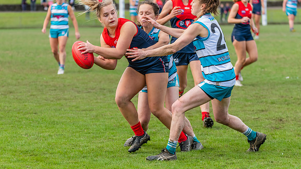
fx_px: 1556
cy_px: 68
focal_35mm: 195
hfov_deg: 11.0
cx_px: 124
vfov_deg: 6.2
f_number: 5
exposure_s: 1/1600
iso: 800
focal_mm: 150
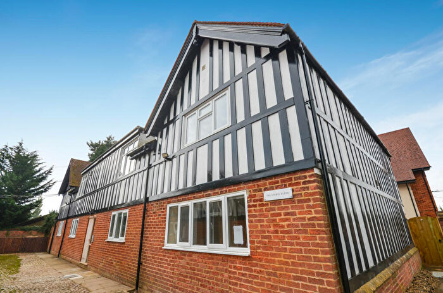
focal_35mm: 15
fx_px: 184
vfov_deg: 77.0
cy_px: 146
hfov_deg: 100.5
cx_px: 222
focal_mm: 10
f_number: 8
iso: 100
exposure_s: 1/250
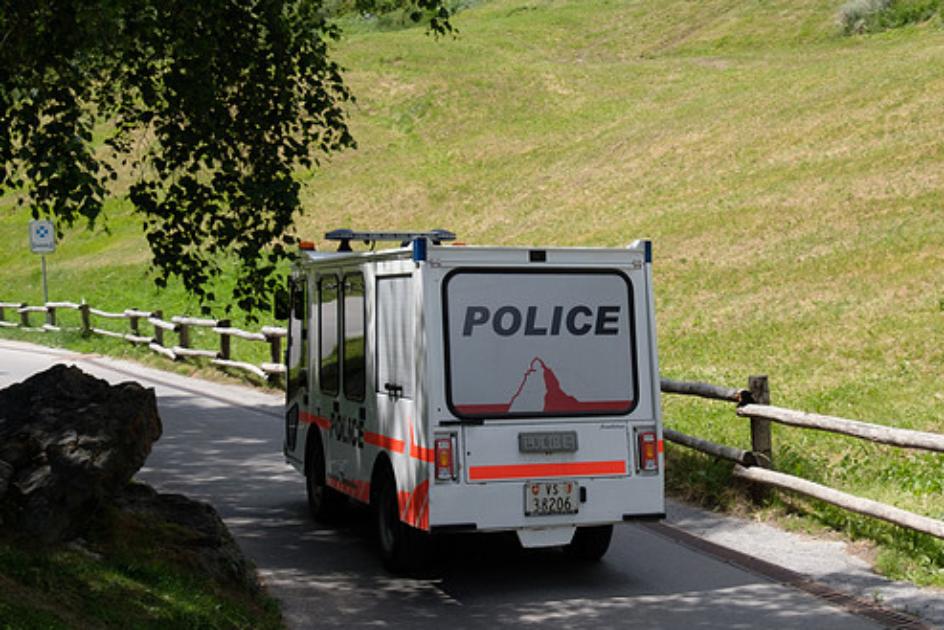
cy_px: 300
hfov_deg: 32.7
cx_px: 599
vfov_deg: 22.3
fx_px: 1600
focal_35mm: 61
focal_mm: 25.4
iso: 250
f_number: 10
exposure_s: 1/250
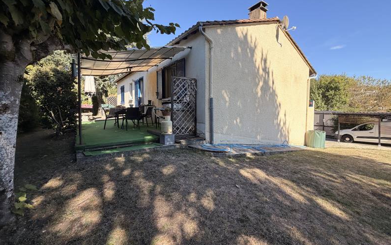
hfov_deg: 101.4
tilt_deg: +2.1
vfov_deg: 74.7
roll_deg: -1.4
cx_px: 196
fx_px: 160
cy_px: 112
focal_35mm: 15
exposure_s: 1/502
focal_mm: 2.22
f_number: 2.2
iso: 50
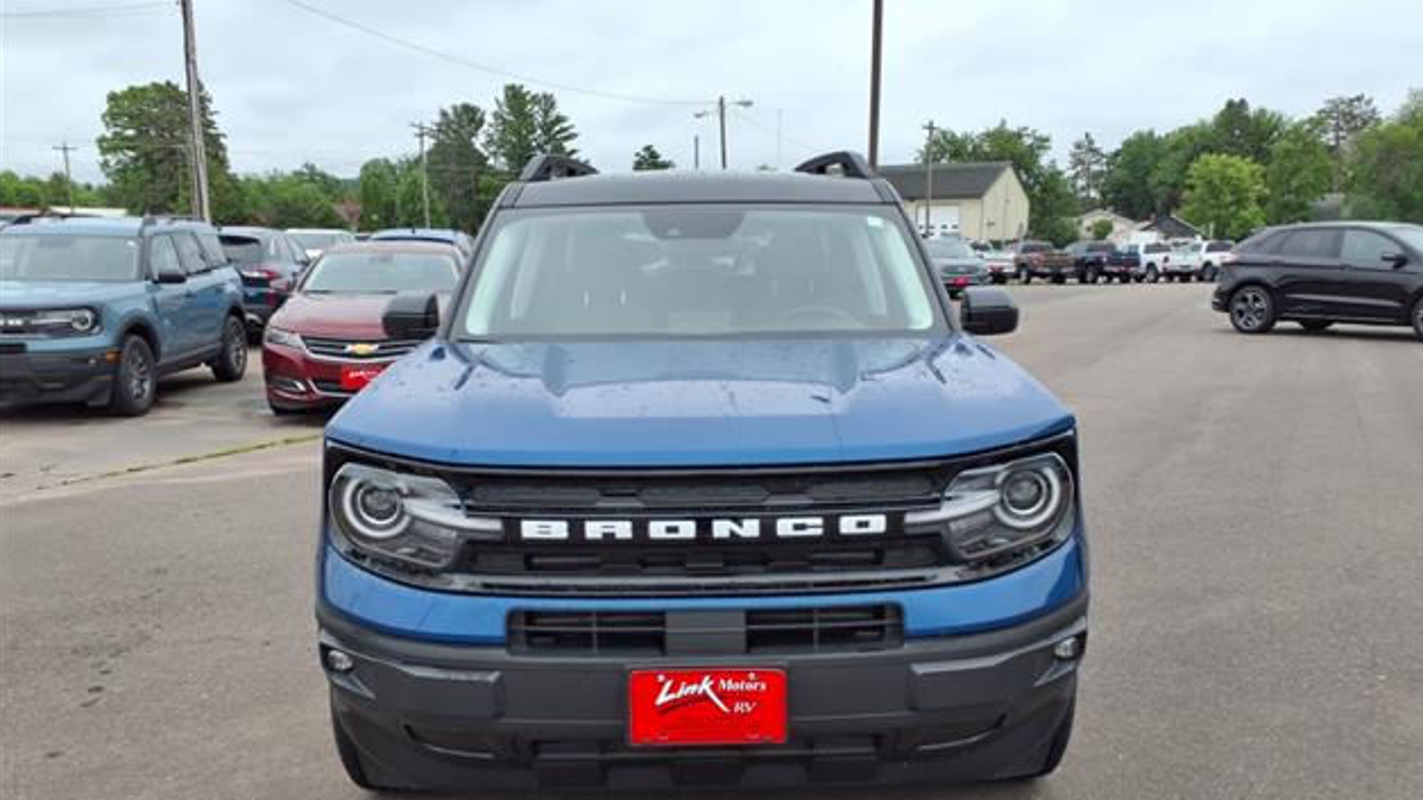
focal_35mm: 30
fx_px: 1132
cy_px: 490
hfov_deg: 64.3
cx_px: 723
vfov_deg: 38.7
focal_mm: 3.58
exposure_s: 1/476
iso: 40
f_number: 1.9
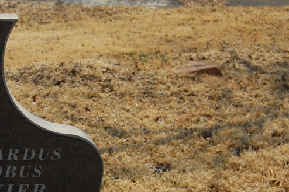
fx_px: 698
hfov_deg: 22.7
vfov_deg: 15.6
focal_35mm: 87
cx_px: 20
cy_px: 136
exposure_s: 1/800
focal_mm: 28
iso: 400
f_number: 7.1
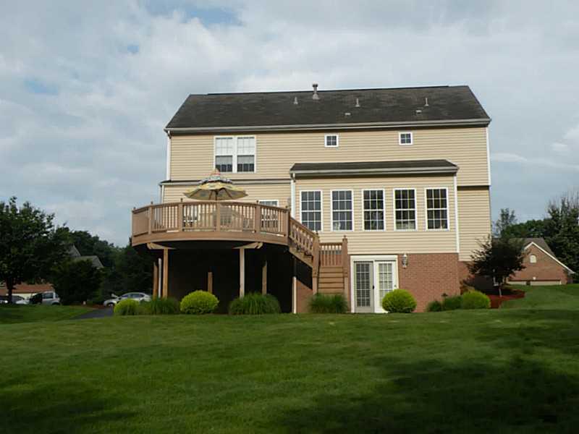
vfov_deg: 34.3
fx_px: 703
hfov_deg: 44.8
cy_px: 217
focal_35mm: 42
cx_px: 290
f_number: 6.3
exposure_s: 1/215
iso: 64
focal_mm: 7.4
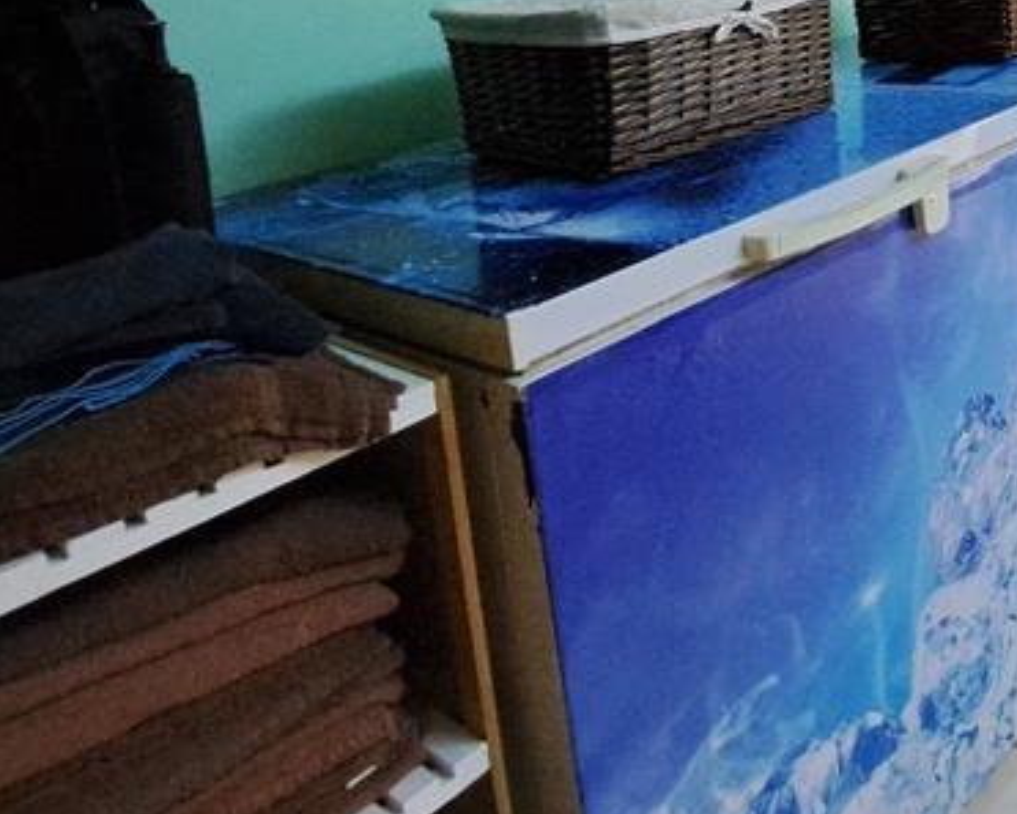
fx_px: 1054
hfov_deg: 47.4
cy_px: 79
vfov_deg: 39.2
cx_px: 872
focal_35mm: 35
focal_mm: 1.74
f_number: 2.2
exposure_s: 1/20
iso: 800
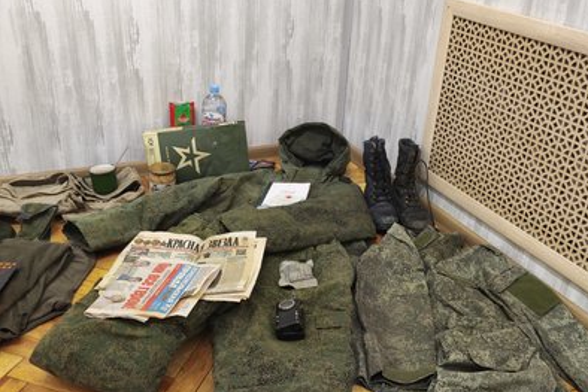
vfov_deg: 35.1
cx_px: 297
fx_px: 621
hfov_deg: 50.7
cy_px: 194
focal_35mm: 38
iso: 320
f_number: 1.7
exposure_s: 1/50
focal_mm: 5.35
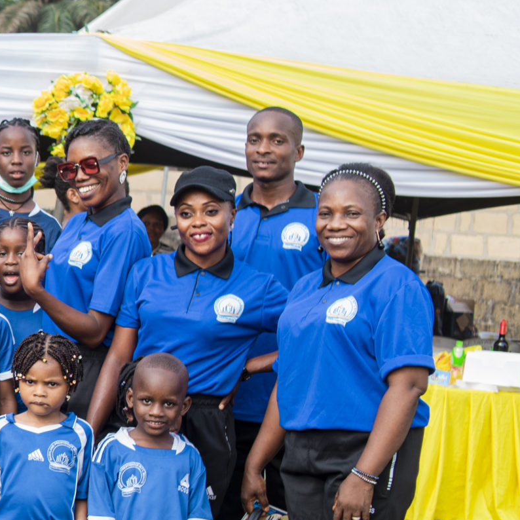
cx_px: -312
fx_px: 1632
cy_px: 318
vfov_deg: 18.1
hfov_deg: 16.2
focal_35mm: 96
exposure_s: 1/250
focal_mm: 35
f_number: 4
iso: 200
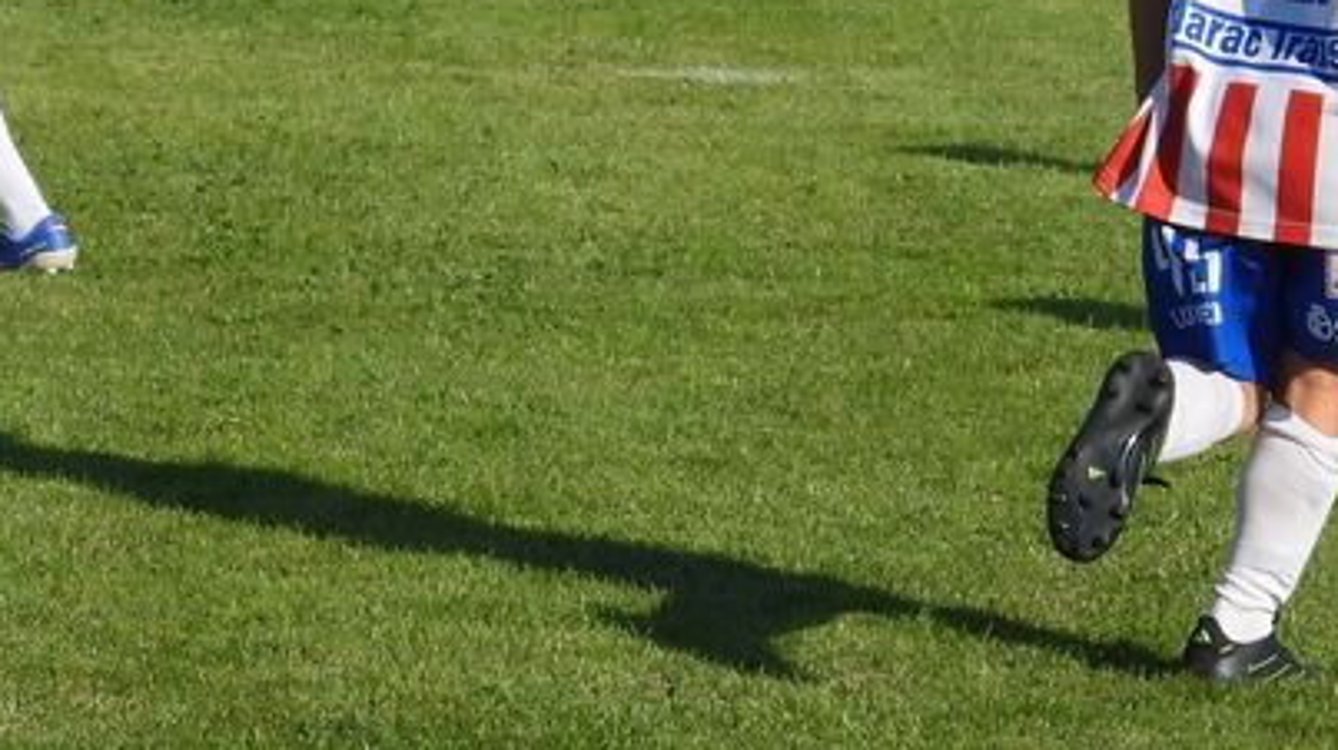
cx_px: 392
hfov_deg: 7.8
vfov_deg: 4.4
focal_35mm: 276
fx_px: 9785
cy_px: 282
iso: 100
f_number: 3.5
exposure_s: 1/1250
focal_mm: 15.3
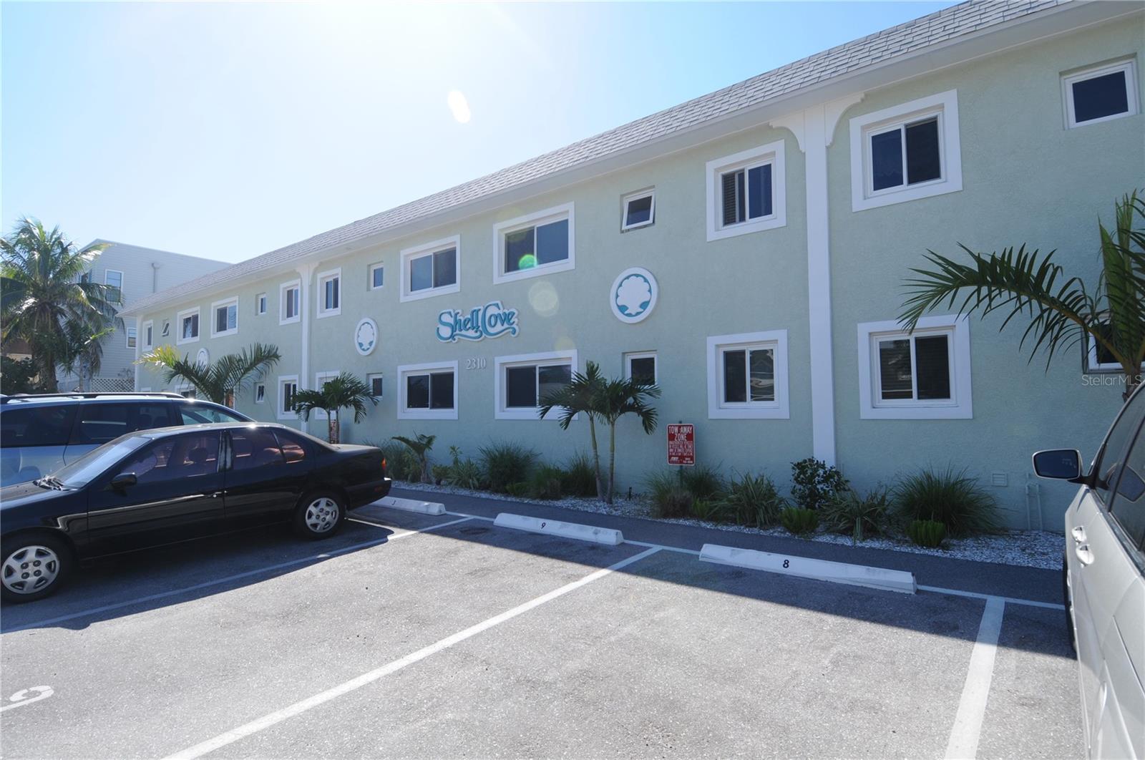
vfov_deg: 67.2
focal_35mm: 18
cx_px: 572
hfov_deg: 90.1
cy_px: 380
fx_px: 572
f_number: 8
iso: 200
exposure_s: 1/250
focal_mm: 12
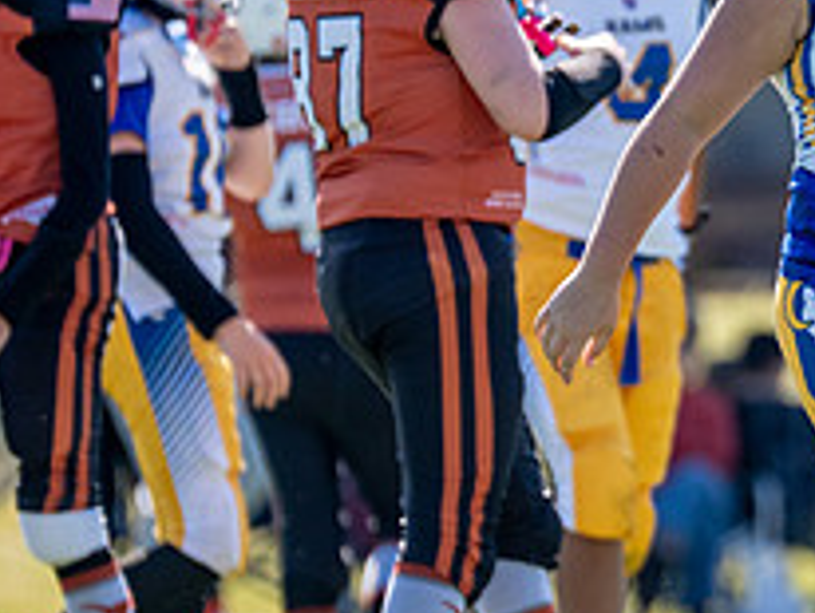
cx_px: 1080
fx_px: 19399
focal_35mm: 823
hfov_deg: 2.4
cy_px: 220
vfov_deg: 1.8
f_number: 2.8
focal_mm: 200
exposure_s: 1/3200
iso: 200
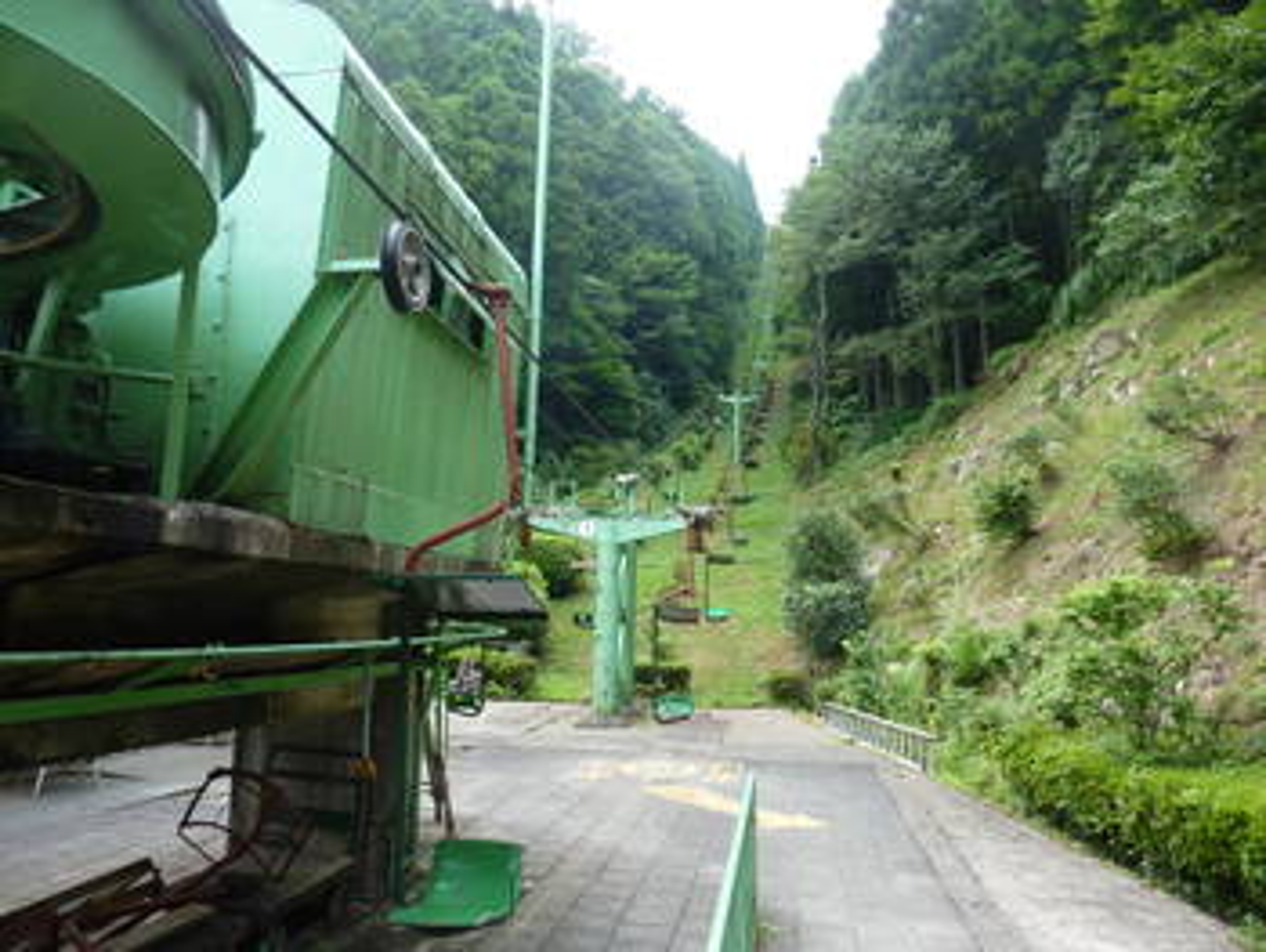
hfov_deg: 69.4
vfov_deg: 54.9
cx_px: 633
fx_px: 915
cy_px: 476
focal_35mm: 25
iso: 80
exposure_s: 1/40
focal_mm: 4.1
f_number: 3.3
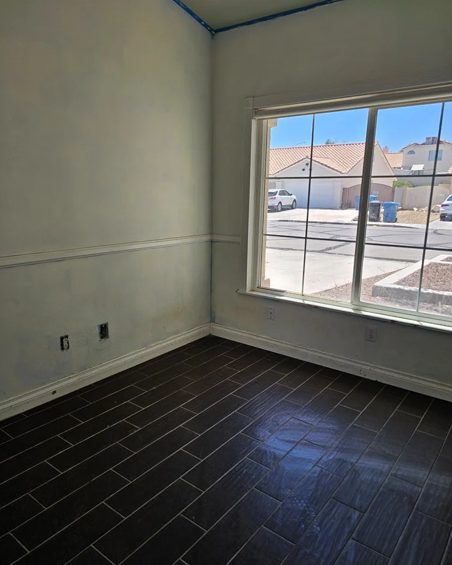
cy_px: 291
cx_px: 218
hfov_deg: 56.8
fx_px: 418
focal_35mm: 25
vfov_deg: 68.1
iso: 12
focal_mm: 6.3
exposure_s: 1/149
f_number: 1.7
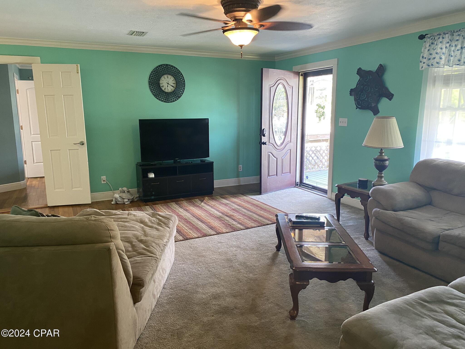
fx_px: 349
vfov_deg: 53.1
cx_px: 232
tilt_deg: -10.7
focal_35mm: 26
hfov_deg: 67.3
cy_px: 174
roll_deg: +0.1
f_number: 1.8
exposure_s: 1/60
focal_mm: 4.25
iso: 200
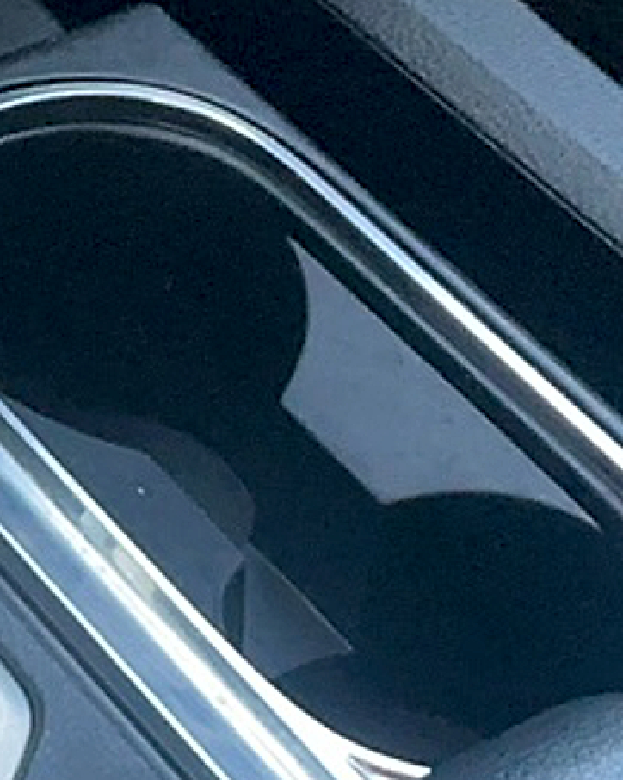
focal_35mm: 131
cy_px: 245
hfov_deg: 11.2
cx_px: -387
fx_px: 3021
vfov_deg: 14.7
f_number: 1.8
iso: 100
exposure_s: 1/60
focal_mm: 3
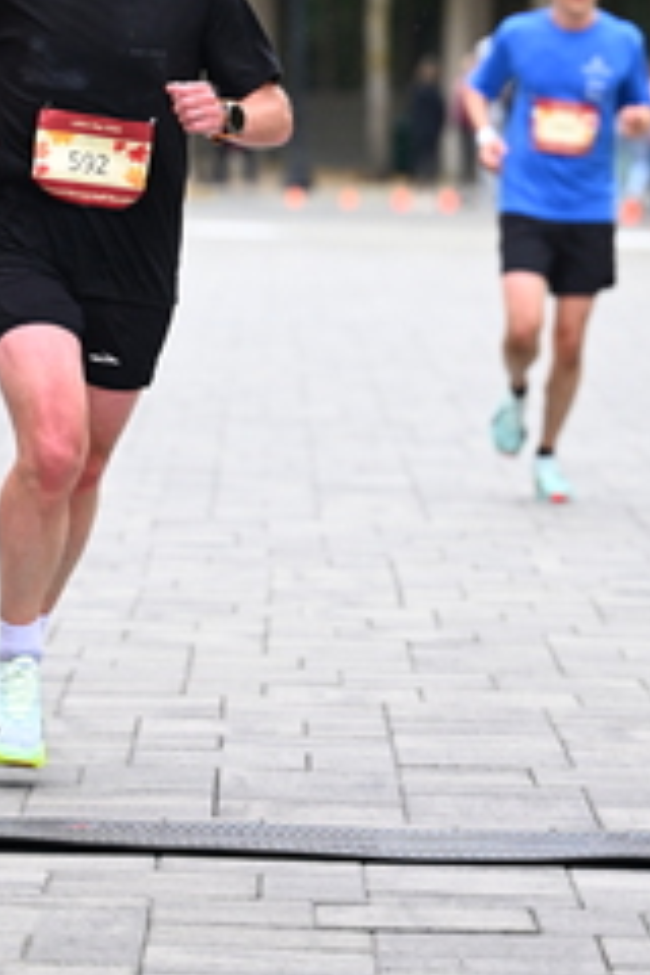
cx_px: 217
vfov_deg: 8.5
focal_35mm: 241
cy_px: 138
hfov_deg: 5.7
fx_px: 6527
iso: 1250
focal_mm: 105
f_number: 2.8
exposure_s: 1/2000
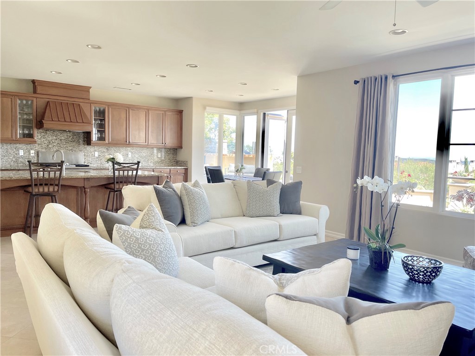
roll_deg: -1.5
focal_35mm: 26
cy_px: 178
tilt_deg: -4.1
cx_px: 238
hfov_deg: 67.3
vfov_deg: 53.1
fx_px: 357
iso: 40
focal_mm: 5.1
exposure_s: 1/121
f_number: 1.6
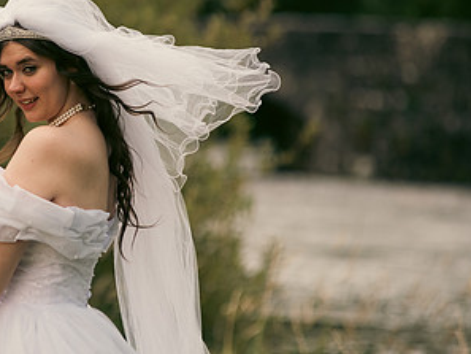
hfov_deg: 5.3
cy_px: 179
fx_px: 5104
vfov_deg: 4.0
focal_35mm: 375
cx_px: 36
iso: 320
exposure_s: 1/200
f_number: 3.5
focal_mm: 200
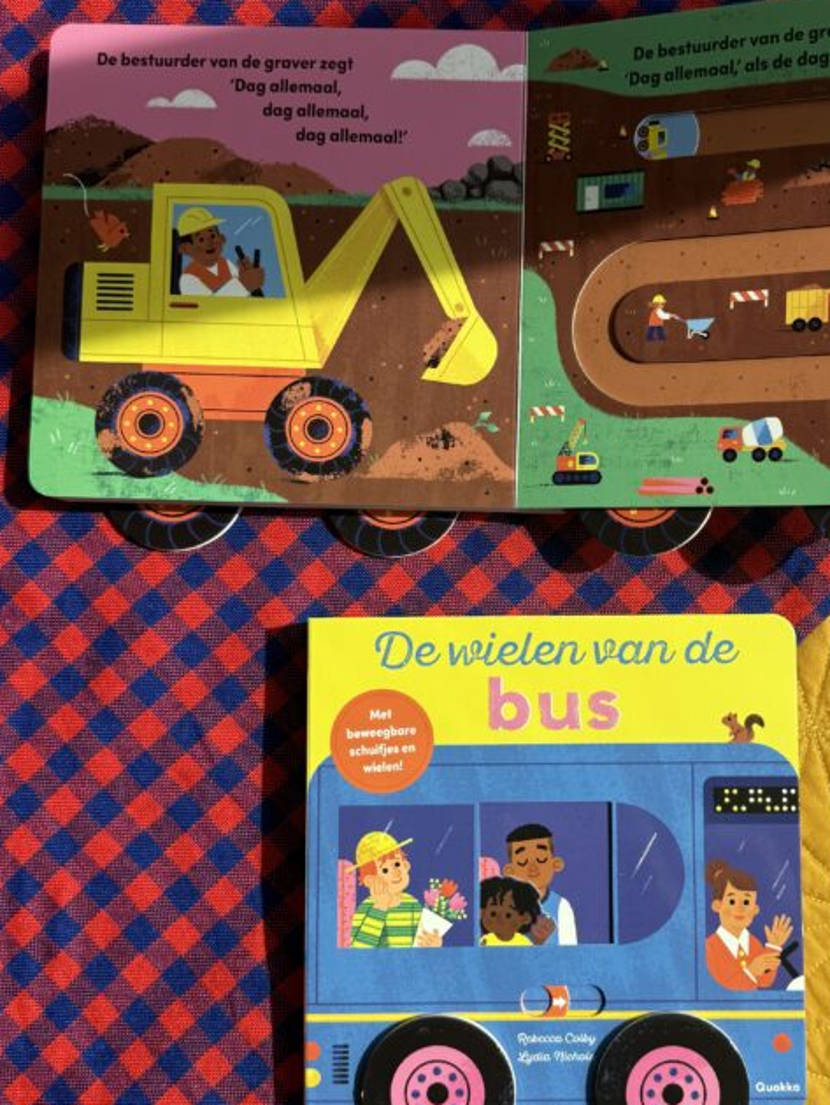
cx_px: 569
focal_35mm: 39
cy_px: 582
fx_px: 1246
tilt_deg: -88.1
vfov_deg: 47.8
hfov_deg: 36.4
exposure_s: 1/2000
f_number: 1.78
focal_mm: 6.76
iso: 80
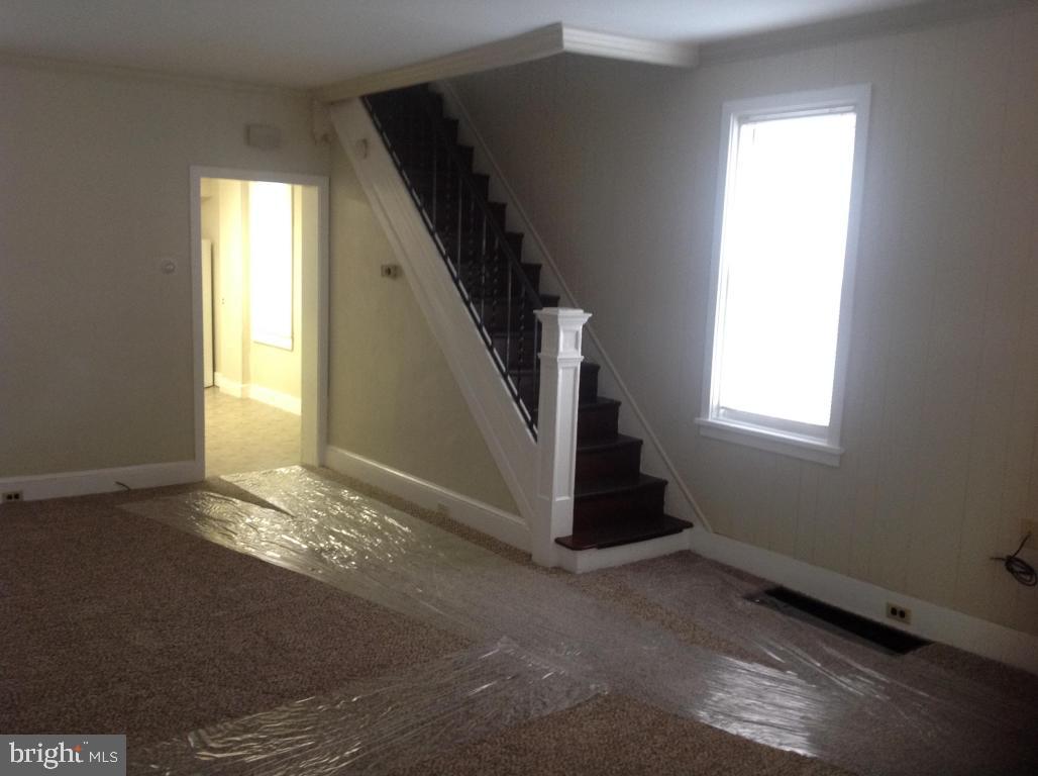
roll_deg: -2.1
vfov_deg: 40.6
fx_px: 1048
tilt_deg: -6.9
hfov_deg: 52.7
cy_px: 388
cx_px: 519
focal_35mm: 35
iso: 160
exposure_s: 1/15
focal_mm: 4.28
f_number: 2.4
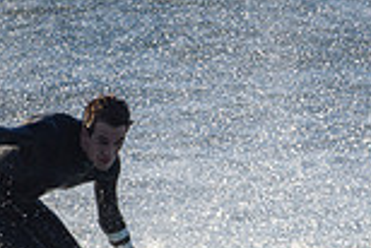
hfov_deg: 0.7
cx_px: 118
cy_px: 324
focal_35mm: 2828
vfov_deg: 0.5
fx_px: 29171
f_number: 5.6
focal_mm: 500
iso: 250
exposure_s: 1/1250
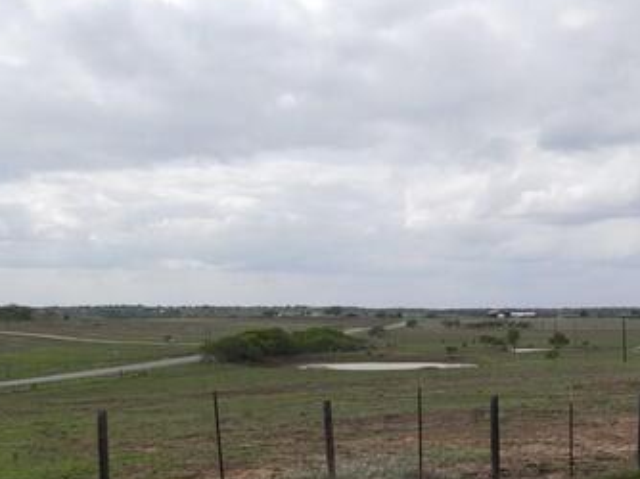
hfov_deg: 40.0
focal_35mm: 46
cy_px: 408
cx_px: 491
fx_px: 850
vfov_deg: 30.4
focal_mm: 4.5
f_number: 2.8
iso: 100
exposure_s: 1/640
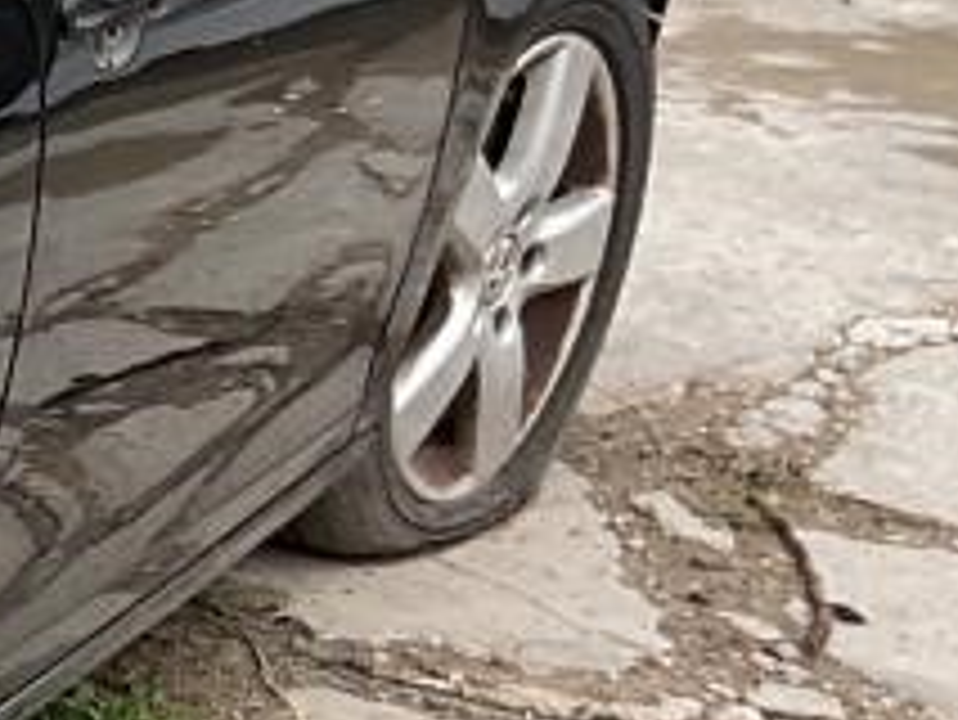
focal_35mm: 174
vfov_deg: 8.5
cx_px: -1489
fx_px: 4818
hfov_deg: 9.8
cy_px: 558
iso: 32
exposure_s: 1/120
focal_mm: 3
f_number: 1.8
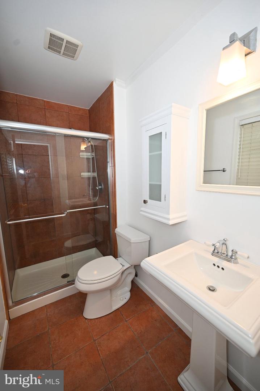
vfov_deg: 104.3
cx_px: 130
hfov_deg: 81.1
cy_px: 196
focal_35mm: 14
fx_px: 152
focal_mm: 14
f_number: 4
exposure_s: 1/125
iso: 280
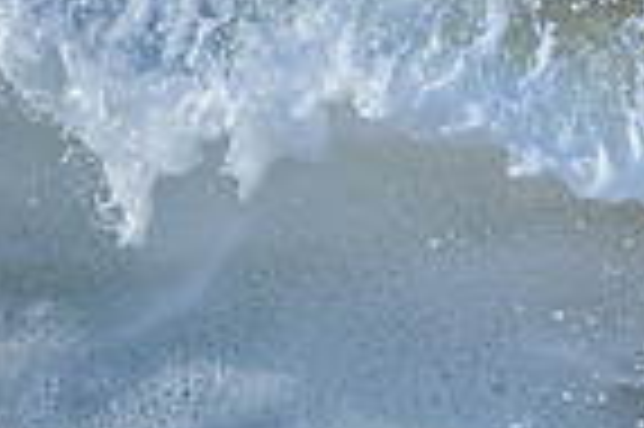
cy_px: 784
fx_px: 64076
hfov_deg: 0.6
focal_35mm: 3586
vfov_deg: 0.4
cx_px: 1353
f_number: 6.3
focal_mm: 800
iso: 320
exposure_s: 1/2500
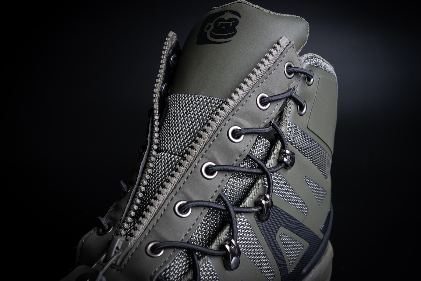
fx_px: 444
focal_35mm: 38
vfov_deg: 35.0
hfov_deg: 50.7
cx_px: 211
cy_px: 131
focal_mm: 35
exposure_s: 1/8
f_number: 11
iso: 250
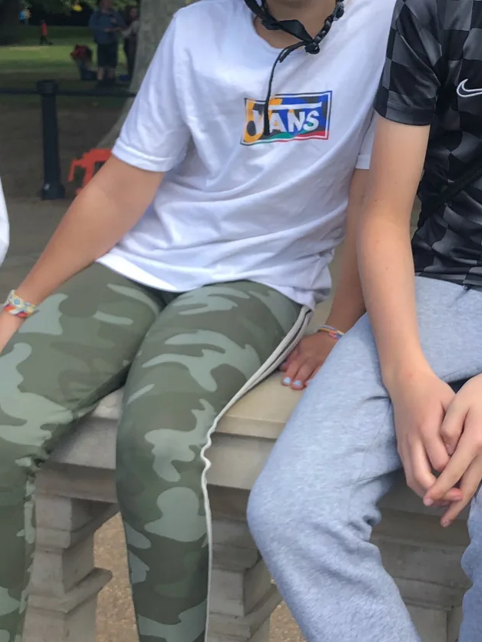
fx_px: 1244
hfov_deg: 21.7
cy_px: 207
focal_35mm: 67
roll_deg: +0.3
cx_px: 374
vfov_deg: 28.8
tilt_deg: -7.9
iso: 20
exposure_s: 1/649
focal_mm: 3.99
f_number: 1.8
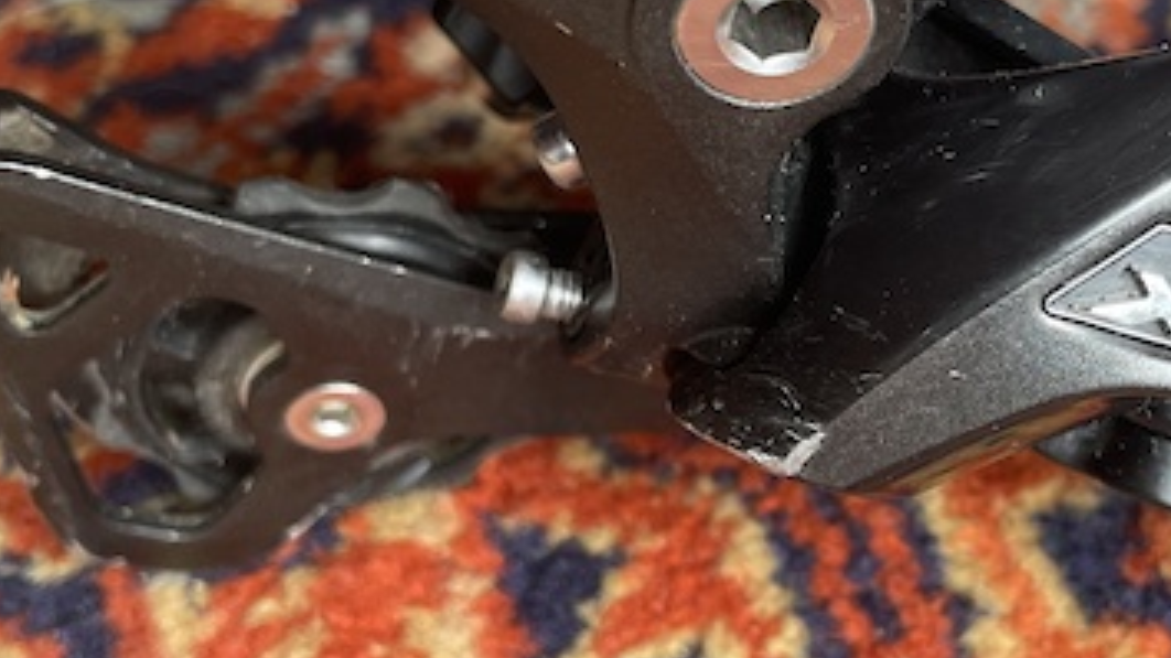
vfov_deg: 18.8
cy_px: 288
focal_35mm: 64
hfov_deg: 32.0
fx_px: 1987
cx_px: 926
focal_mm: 4.2
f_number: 1.6
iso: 125
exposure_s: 1/121
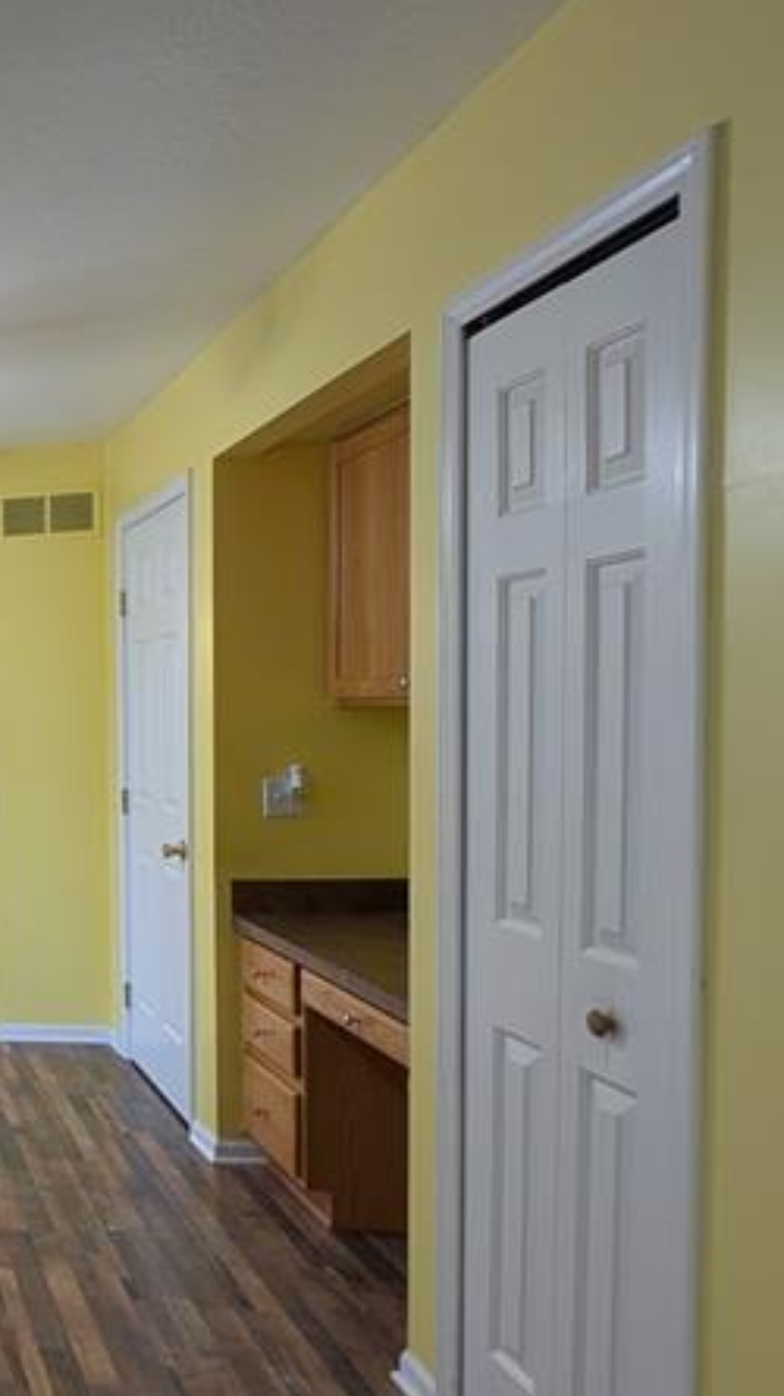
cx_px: -423
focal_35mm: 30
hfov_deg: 26.5
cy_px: 794
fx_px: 1110
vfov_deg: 64.0
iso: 114
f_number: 1.95
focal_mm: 2.23
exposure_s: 1/40
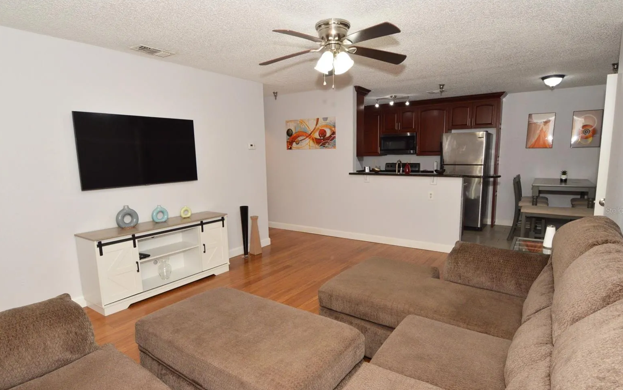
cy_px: 210
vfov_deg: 62.2
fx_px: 323
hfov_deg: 88.0
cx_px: 319
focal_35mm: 19
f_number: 9
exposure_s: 1/50
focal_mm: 12
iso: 800
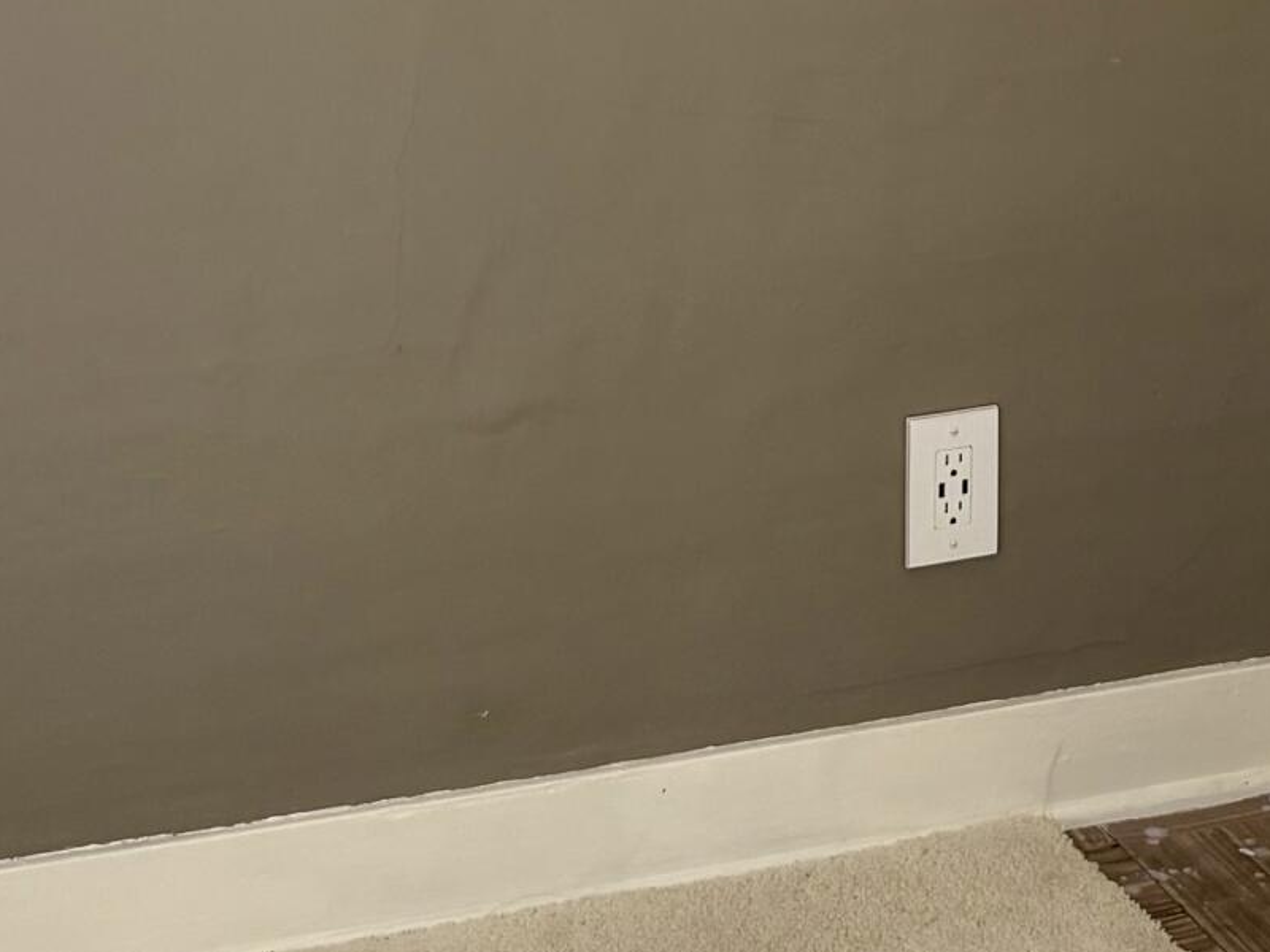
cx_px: 1132
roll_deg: +0.0
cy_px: -489
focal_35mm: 90
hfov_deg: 21.3
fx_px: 3302
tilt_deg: -3.2
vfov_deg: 15.2
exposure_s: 1/121
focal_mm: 6.76
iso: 200
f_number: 1.78
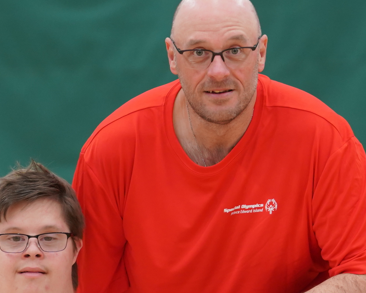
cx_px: 63
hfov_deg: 4.0
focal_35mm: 481
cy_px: 250
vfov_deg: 3.2
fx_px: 5209
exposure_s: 1/250
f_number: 3.2
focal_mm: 128
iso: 1250
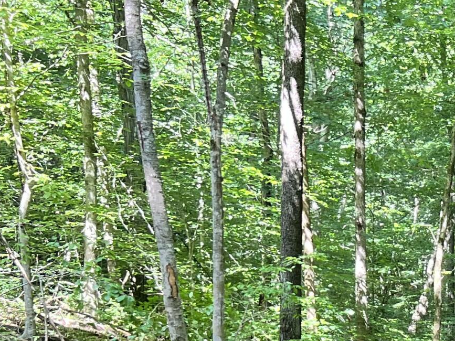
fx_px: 1183
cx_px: 655
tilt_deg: -17.2
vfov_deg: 14.7
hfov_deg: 19.4
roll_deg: -1.9
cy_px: 582
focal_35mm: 90
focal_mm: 5.7
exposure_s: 1/121
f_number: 1.5
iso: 100
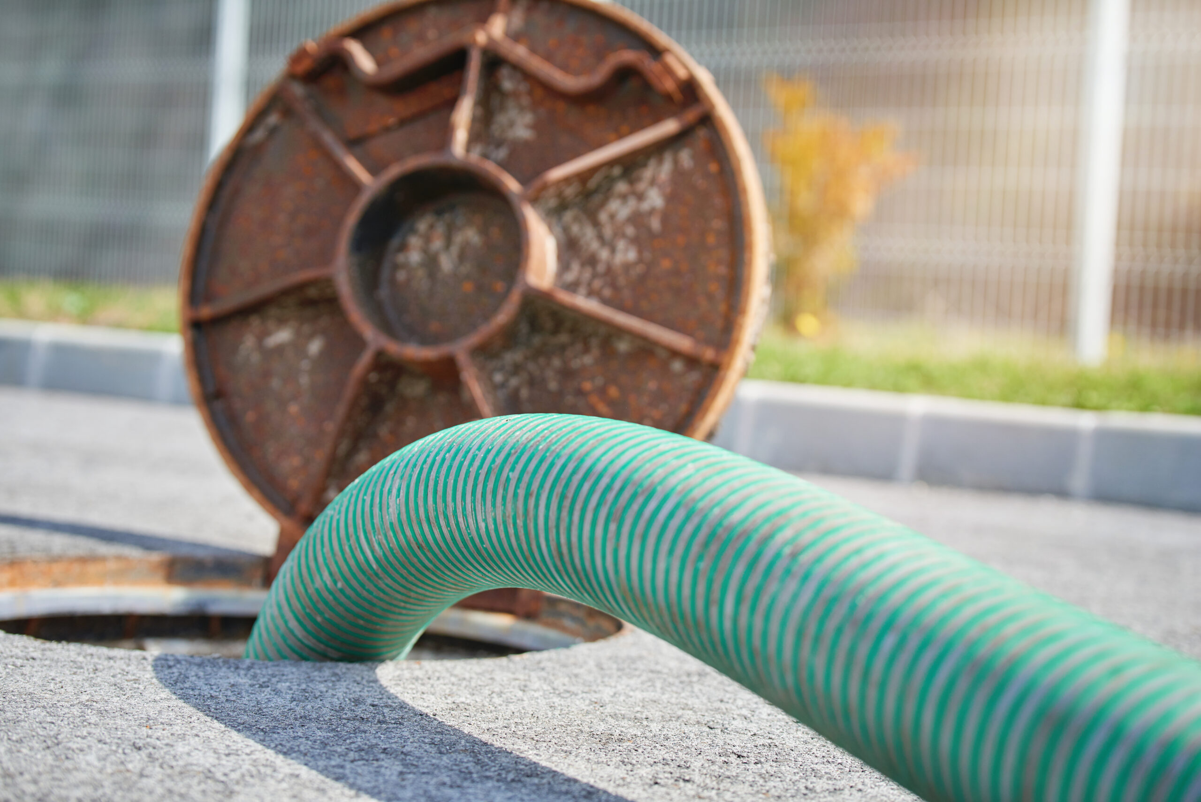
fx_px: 2670
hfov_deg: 25.4
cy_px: 401
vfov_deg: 17.1
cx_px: 600
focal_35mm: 80
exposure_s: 1/2000
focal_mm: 80
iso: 500
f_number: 4.5
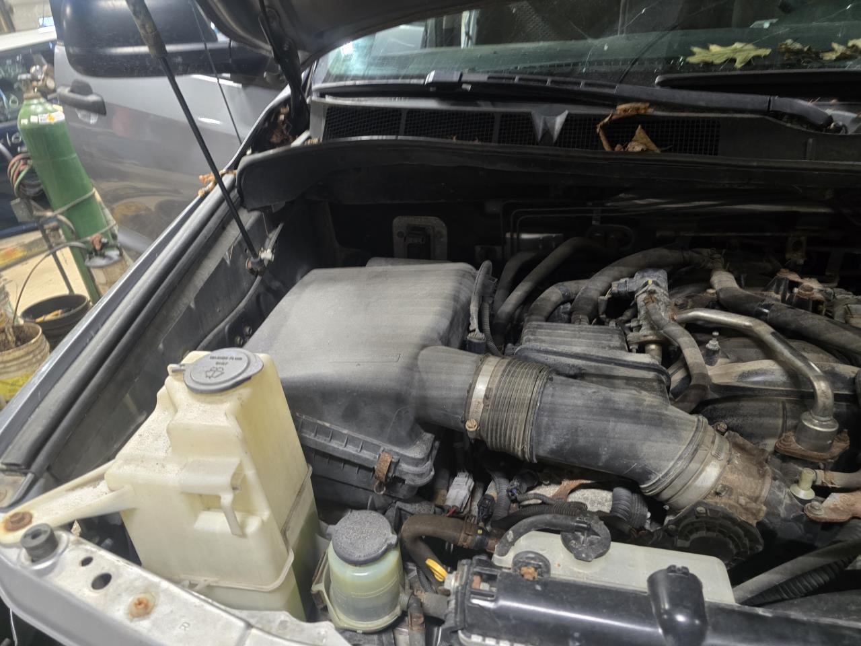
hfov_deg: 73.9
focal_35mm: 23
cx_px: 430
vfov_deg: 58.9
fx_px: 572
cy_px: 323
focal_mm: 6.3
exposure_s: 1/60
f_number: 1.7
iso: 640
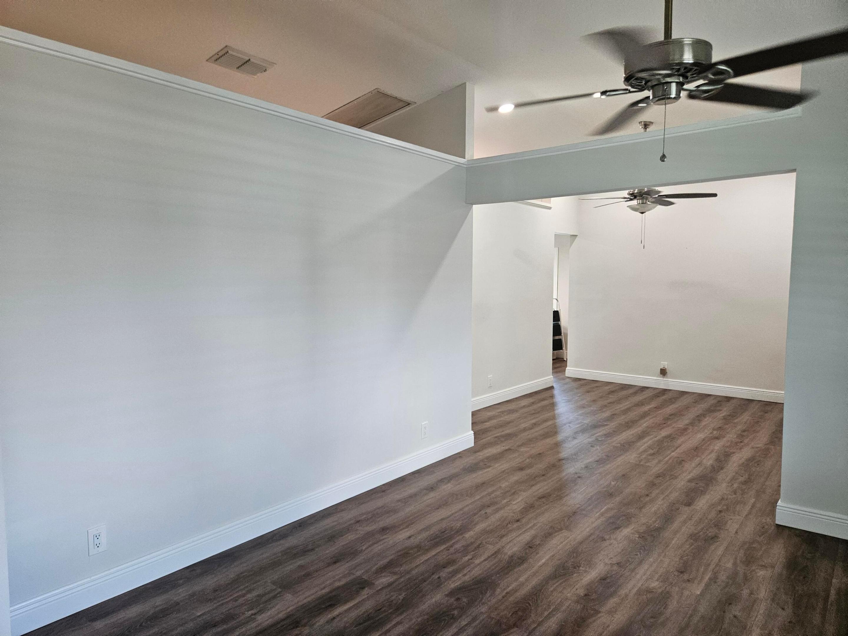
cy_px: 318
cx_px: 424
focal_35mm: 23
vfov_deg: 58.9
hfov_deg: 73.9
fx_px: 563
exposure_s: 1/120
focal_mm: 5.4
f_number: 1.8
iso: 320
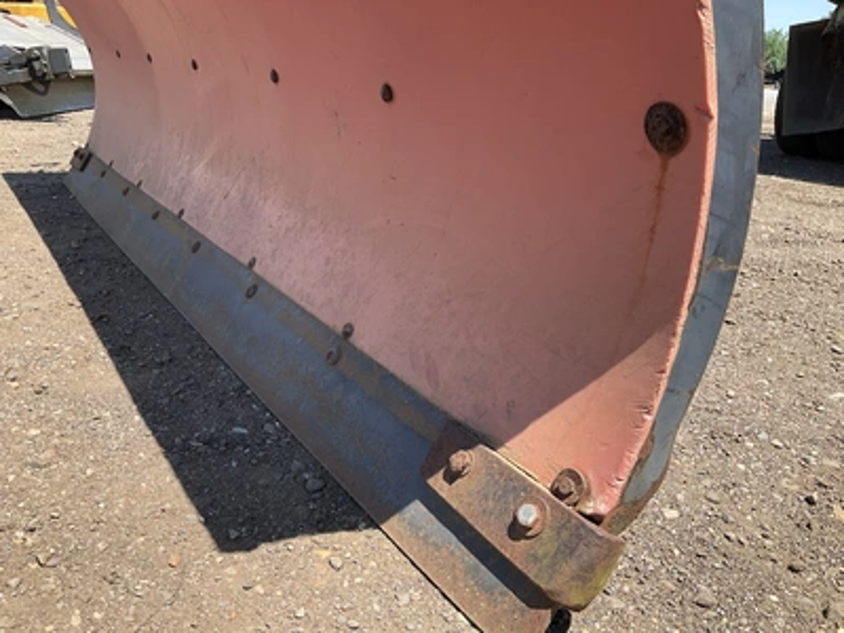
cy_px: 316
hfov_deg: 61.7
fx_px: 707
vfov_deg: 48.2
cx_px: 422
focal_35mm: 29
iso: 25
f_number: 1.8
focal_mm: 3
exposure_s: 1/683
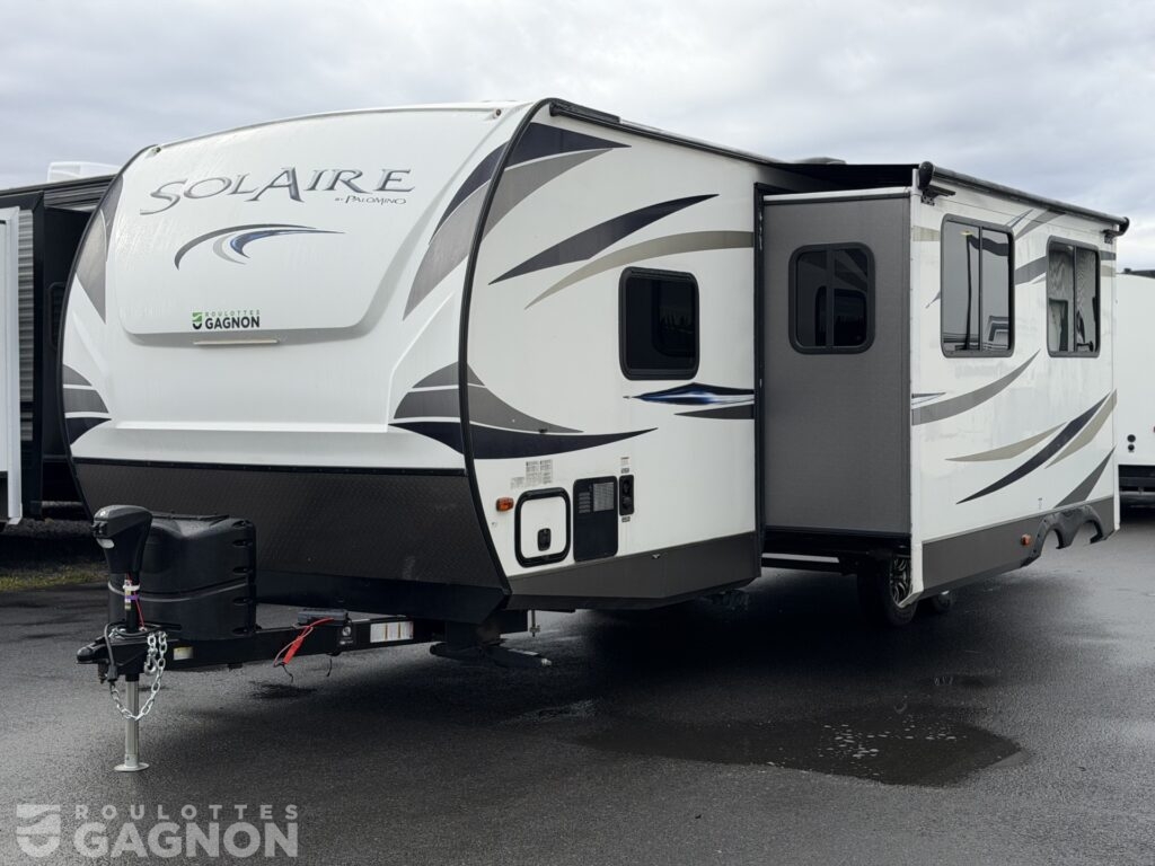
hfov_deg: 39.7
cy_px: 433
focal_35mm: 48
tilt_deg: -1.9
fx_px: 1602
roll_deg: -0.1
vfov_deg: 30.3
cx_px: 578
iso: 64
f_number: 1.78
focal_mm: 6.76
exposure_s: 1/1543
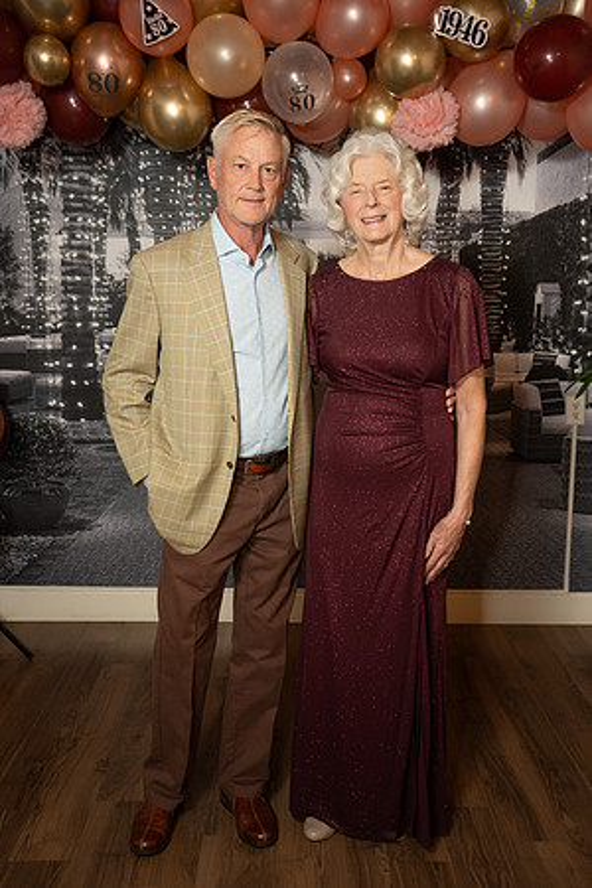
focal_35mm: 40
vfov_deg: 49.0
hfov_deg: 33.8
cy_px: 444
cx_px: 296
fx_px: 974
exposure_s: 1/160
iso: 1000
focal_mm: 39.5
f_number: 2.8
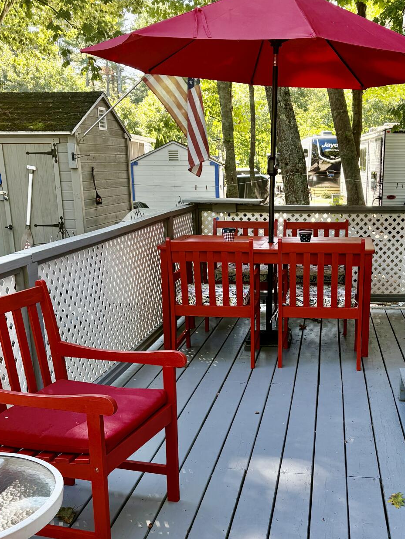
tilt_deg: -14.8
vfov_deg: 44.2
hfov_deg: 33.9
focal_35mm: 42
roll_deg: -0.7
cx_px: 281
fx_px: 655
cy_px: 355
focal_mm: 5.96
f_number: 1.6
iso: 80
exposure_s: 1/238
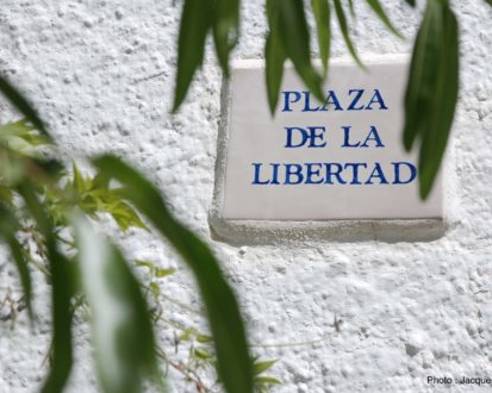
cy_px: 197
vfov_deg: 18.7
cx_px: 297
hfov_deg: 23.3
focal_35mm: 82
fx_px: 1193
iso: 100
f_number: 9
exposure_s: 1/320
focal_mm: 48
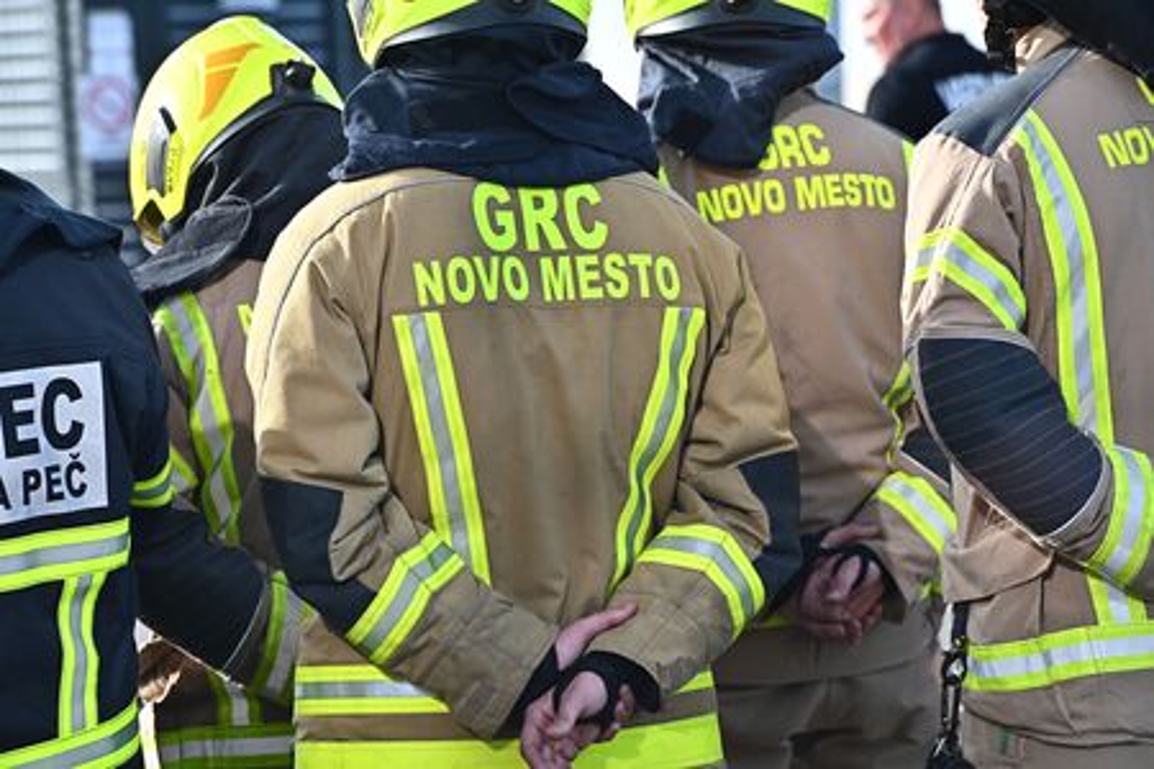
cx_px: 577
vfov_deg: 6.9
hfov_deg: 10.3
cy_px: 384
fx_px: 6411
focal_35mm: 200
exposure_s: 1/1600
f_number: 8
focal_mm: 200
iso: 1600
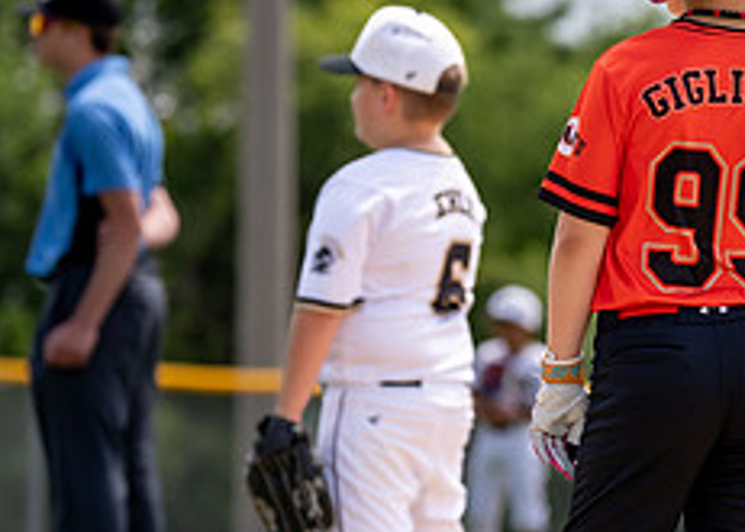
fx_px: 6475
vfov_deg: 4.7
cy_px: 325
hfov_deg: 6.6
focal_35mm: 306
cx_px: 722
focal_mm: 107
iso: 200
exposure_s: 1/3200
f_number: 2.8
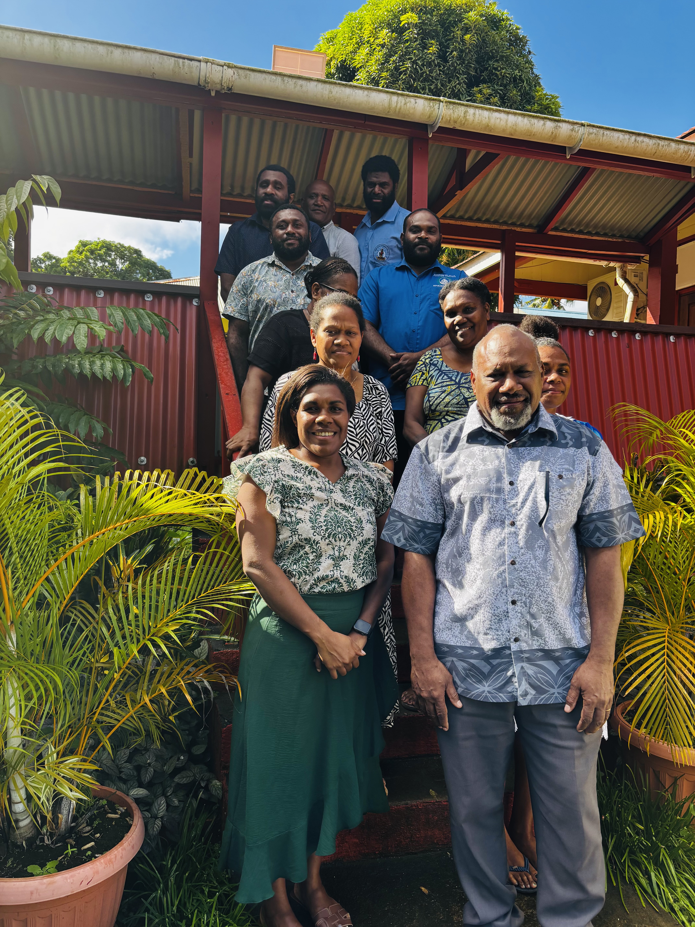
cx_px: 348
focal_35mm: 26
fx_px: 696
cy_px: 464
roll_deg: -2.5
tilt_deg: -0.7
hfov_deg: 53.1
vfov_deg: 67.3
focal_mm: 5.96
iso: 50
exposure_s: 1/550
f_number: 1.6
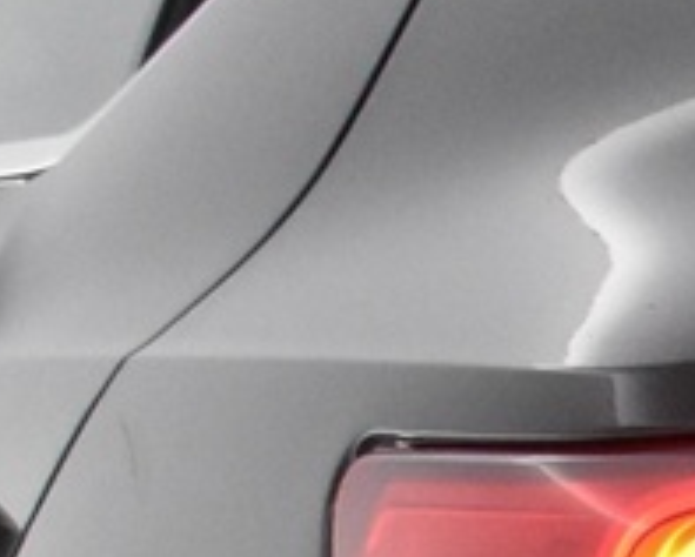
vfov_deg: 4.7
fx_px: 6671
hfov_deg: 5.4
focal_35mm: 324
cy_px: 1008
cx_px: 2517
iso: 3200
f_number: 5
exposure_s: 1/125
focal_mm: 28
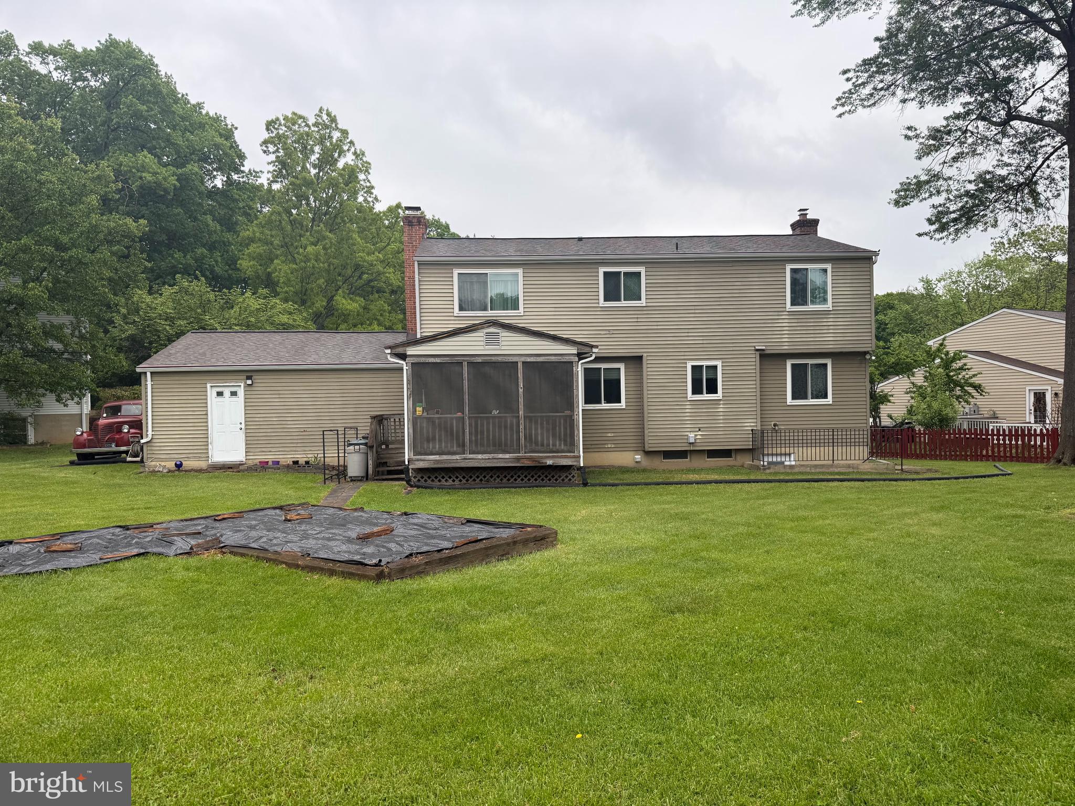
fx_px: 745
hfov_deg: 71.6
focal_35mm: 24
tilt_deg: +0.9
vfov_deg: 56.8
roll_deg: +1.0
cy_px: 403
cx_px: 538
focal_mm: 6.76
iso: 80
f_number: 1.78
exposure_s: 1/649
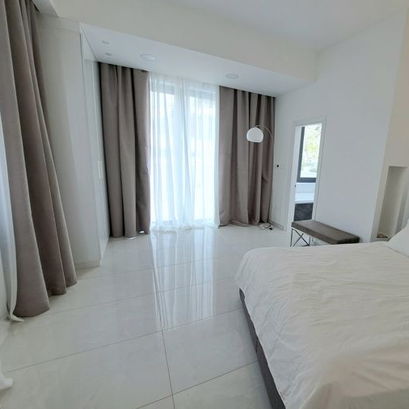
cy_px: 202
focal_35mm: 16
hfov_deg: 85.7
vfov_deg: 87.4
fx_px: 214
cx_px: 256
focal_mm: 1.74
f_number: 2.2
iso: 50
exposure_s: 1/100
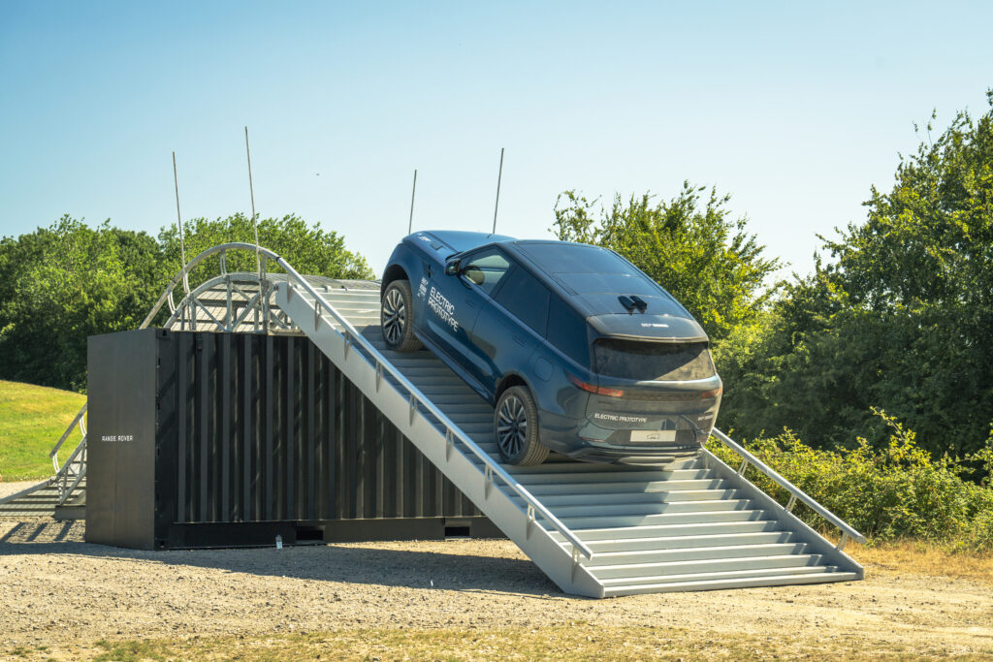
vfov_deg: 19.5
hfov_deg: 28.8
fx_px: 1931
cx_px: 496
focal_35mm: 70
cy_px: 331
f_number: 8
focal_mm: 70
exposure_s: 1/250
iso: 200
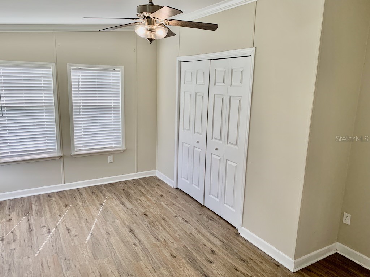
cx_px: 185
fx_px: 278
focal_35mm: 26
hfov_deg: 67.3
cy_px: 138
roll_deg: -1.9
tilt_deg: -9.6
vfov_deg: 53.1
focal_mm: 4.25
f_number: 1.8
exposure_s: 1/121
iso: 40
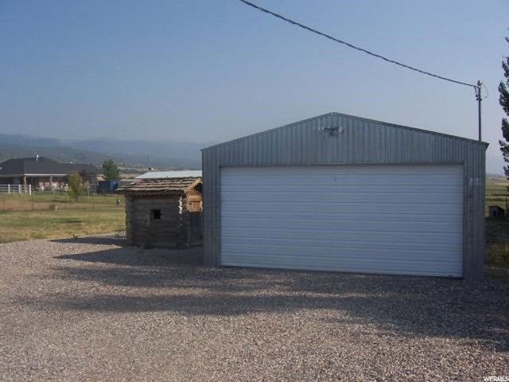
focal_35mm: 36
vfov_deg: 39.7
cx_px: 254
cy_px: 191
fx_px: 529
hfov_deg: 51.4
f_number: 4.5
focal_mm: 6.2
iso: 80
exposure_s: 1/640
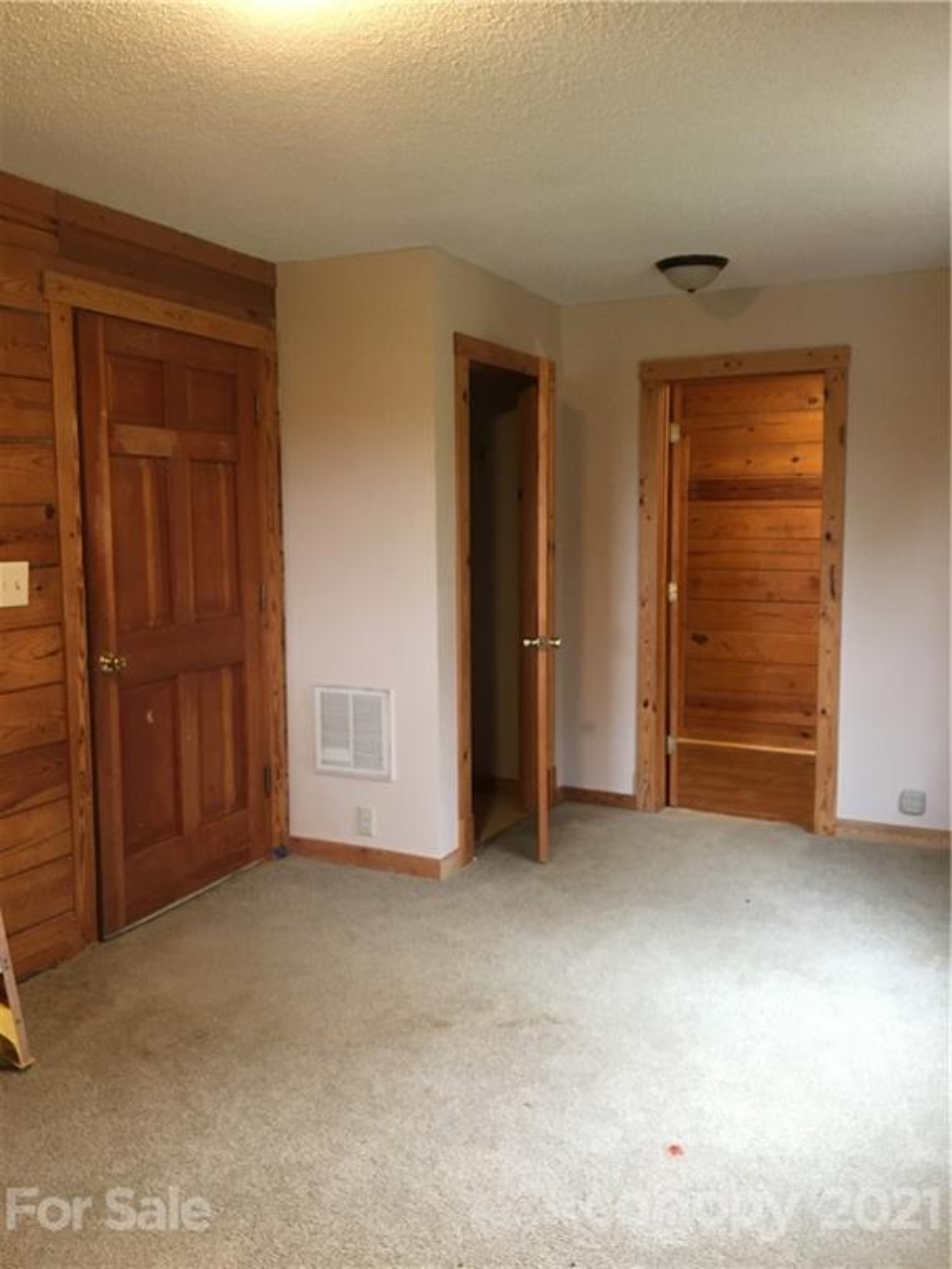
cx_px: 476
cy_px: 634
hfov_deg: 48.2
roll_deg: -0.3
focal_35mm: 29
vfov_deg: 61.7
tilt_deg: -6.4
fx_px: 1063
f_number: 2.2
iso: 200
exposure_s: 1/24
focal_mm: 4.15
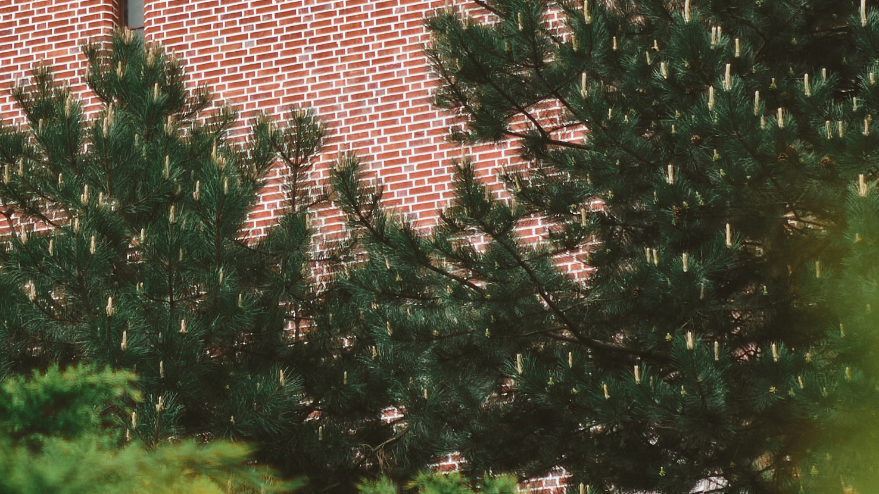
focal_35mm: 149
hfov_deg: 14.4
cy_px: -339
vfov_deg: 7.9
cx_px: 228
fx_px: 3473
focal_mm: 23
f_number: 2
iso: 200
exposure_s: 1/2000
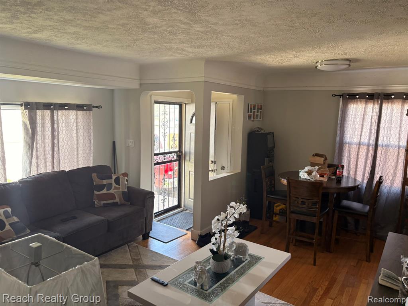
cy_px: 153
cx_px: 204
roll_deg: -0.6
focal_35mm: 26
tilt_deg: -7.4
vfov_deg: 53.1
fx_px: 306
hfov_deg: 67.3
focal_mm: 5.96
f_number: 1.6
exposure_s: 1/99
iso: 125
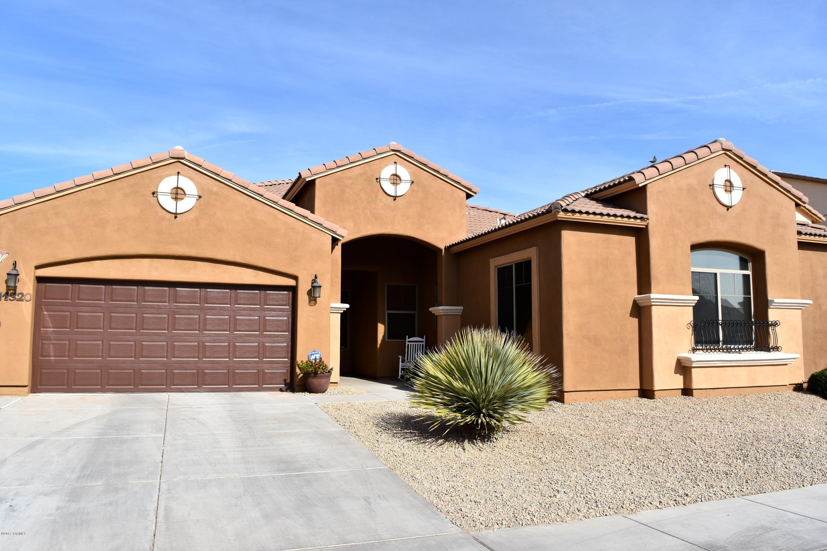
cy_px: 276
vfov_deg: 47.9
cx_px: 414
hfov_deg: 67.4
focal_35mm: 27
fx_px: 620
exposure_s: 1/500
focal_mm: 18
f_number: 8
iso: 140
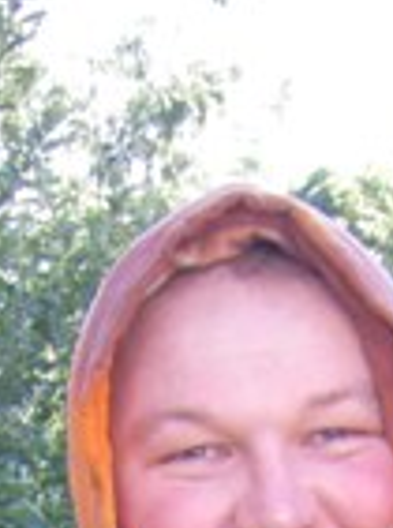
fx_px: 2631
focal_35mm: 173
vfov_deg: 10.5
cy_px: 1063
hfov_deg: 8.5
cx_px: 266
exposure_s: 1/50
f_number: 3.5
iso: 80
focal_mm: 6.3
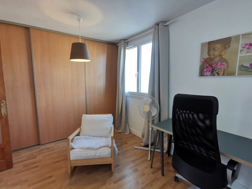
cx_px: 126
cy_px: 94
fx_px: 124
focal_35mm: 17
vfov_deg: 74.8
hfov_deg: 91.0
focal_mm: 2.26
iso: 320
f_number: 2.2
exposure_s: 1/33.3
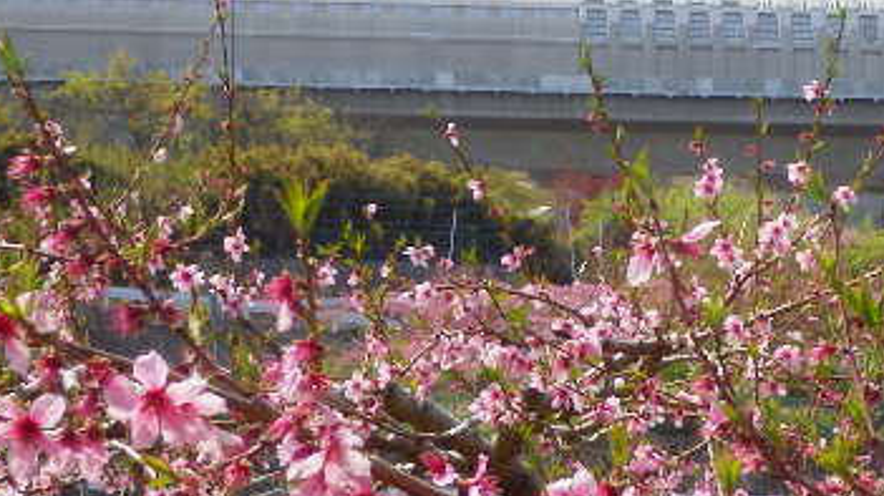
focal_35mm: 183
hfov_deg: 11.7
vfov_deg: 6.6
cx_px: 733
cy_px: 239
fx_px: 4287
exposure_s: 1/640
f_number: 6.2
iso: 250
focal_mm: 16.5
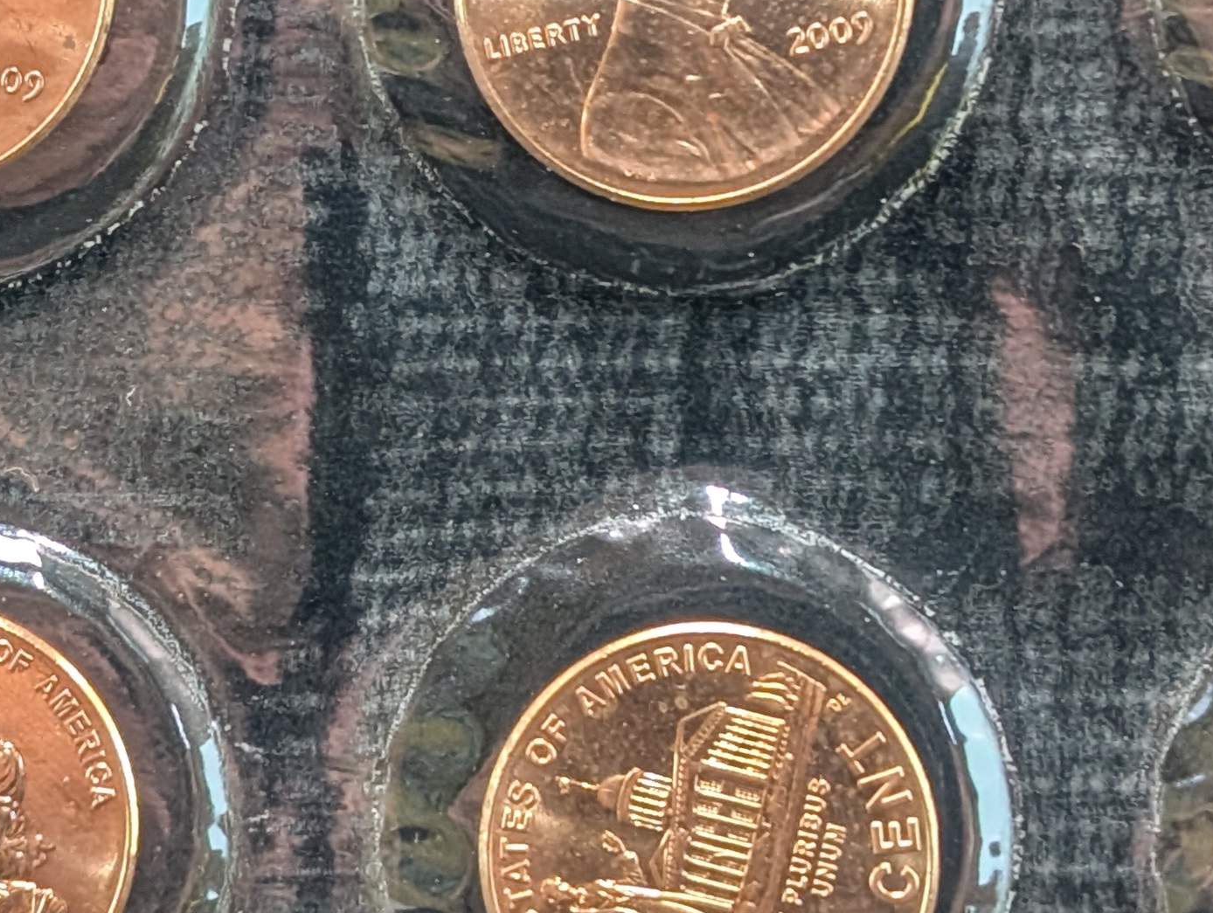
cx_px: 308
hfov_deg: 13.6
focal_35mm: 144
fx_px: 5053
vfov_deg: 10.3
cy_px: 270
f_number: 1.68
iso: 188
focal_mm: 6.9
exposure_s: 1/23.3
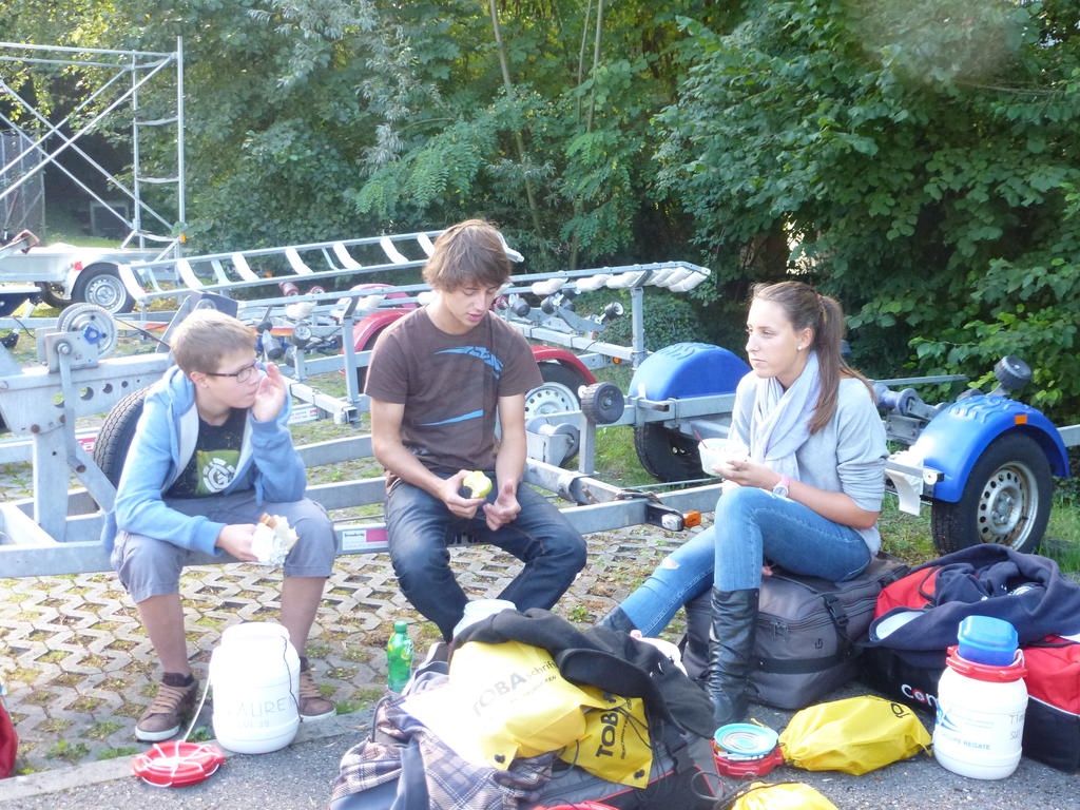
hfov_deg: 45.8
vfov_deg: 35.1
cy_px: 405
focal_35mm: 41
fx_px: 1279
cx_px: 540
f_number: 3.9
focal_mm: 7.4
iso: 320
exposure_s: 1/80
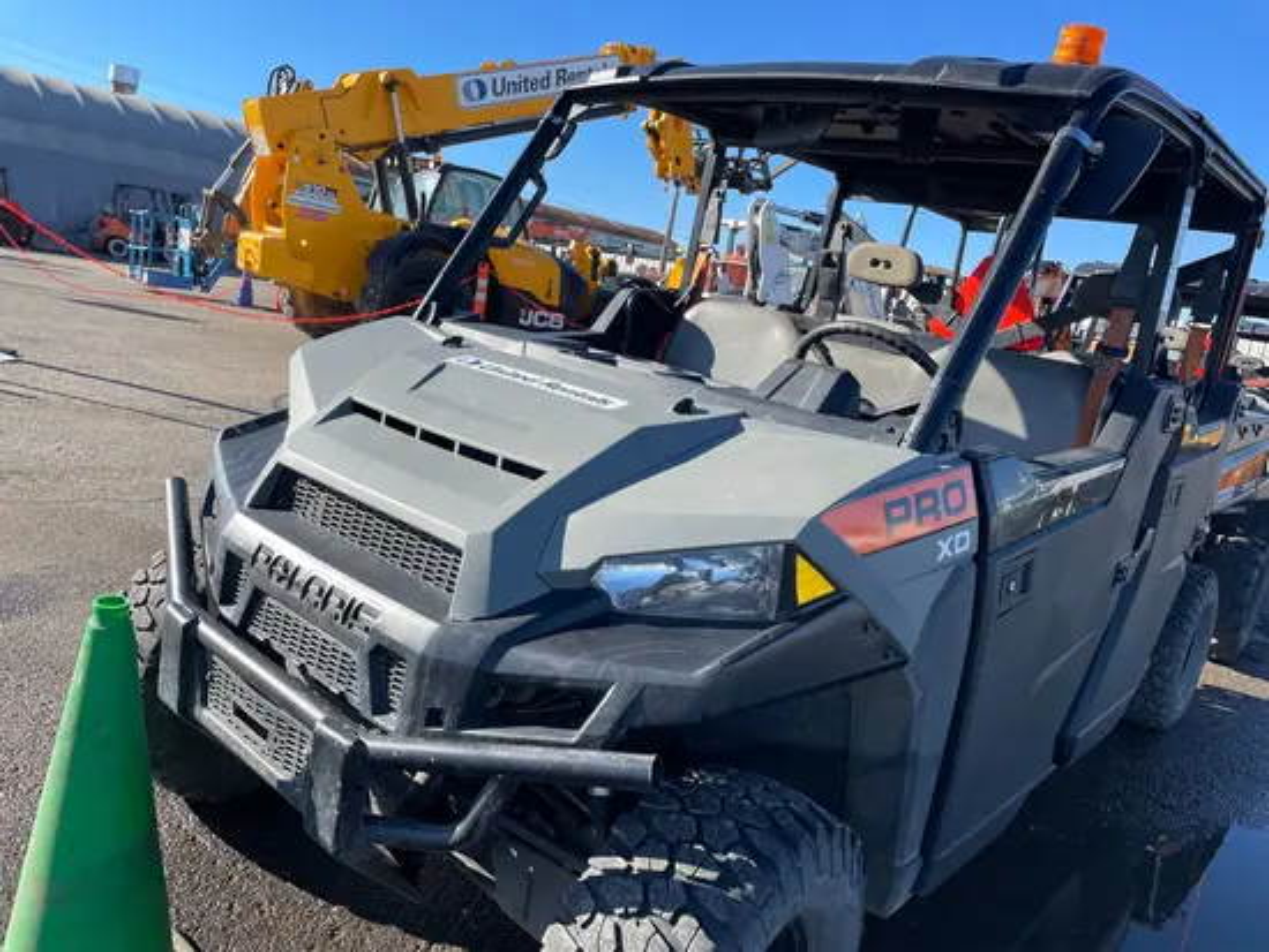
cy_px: 476
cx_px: 634
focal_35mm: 26
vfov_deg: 53.1
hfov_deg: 67.3
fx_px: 954
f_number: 1.6
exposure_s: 1/1667
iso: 32
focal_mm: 4.2
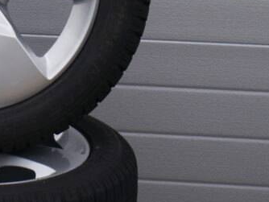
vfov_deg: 9.1
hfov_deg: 12.1
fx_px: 1252
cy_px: -19
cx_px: -28
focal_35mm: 161
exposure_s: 1/250
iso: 200
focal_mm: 35
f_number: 8
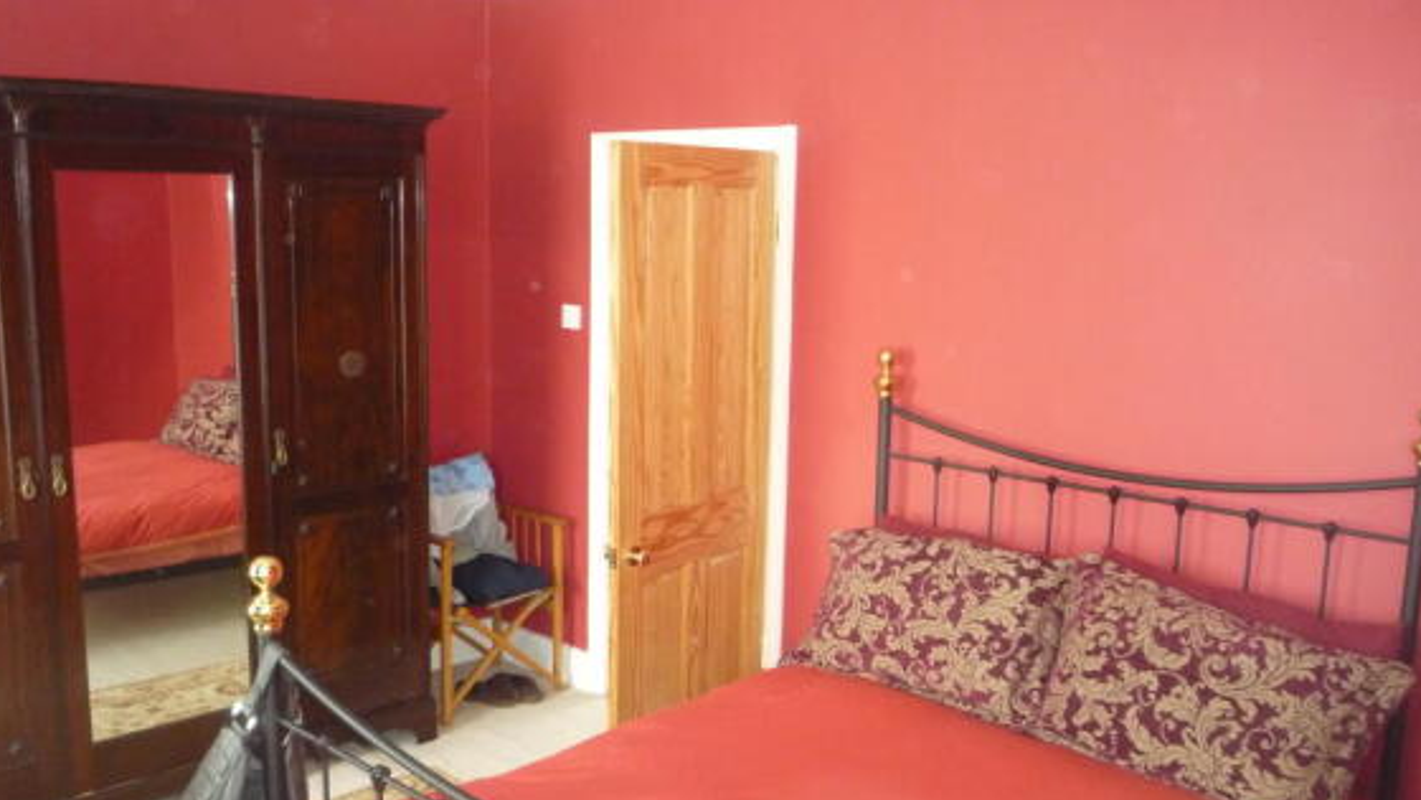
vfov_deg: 34.6
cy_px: 471
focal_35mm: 34
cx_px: 707
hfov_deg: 58.0
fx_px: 1281
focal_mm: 5.2
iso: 500
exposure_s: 1/30
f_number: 3.3
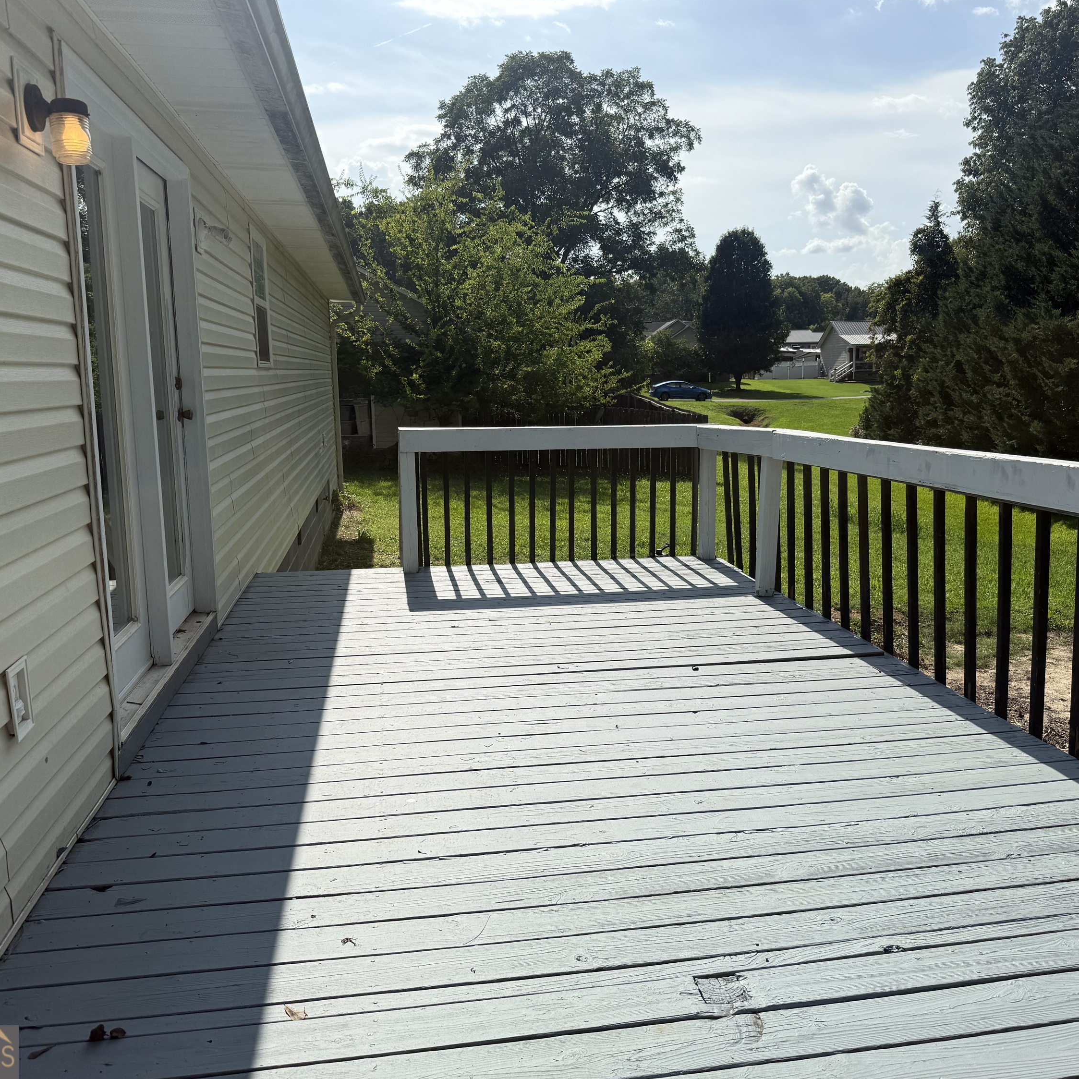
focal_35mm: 29
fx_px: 1023
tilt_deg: -8.5
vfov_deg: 55.6
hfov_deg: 55.5
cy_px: 527
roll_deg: +0.8
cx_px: 591
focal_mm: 6.76
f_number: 1.78
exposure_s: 1/8130
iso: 80
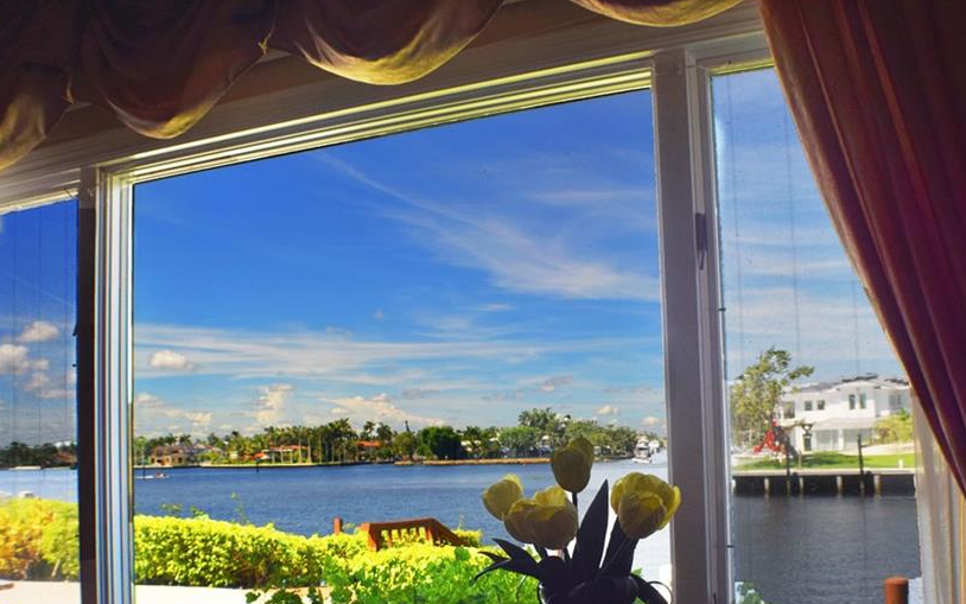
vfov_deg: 25.7
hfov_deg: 40.3
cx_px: 516
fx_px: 1317
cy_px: 395
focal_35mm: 50
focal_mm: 26
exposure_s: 1/250
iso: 220
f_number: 8
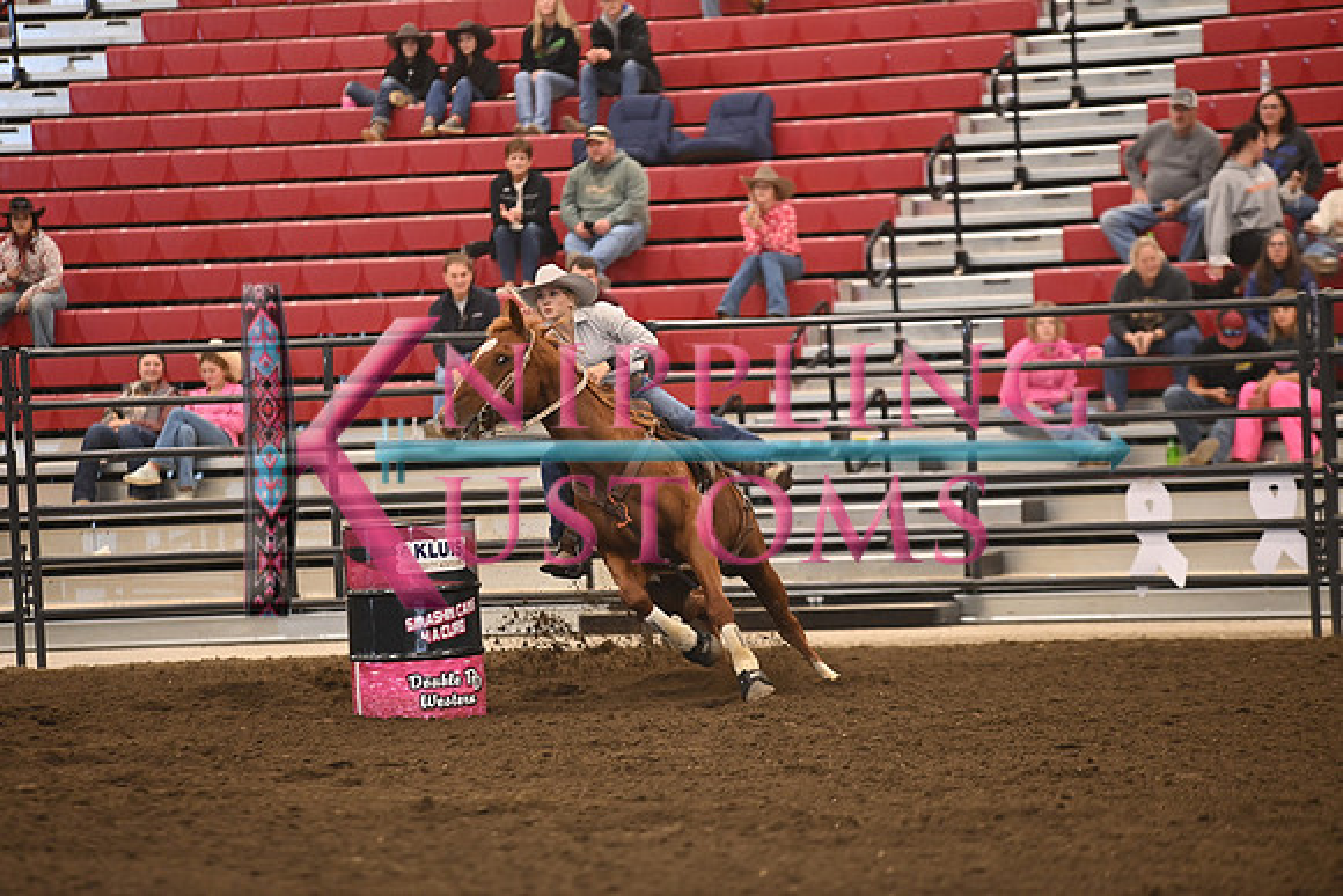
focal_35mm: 200
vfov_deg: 6.9
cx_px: 672
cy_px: 448
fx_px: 7463
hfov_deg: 10.3
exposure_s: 1/250
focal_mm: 200
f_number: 3.2
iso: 1600
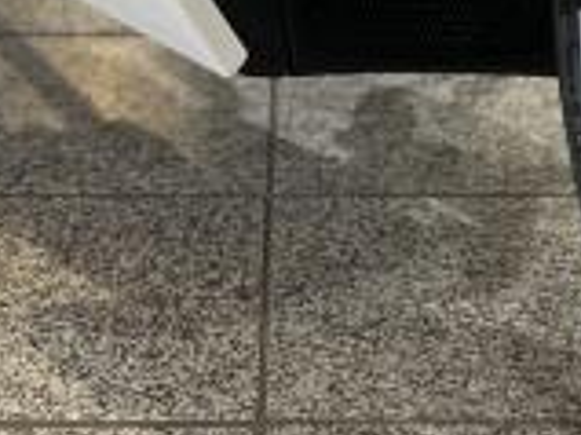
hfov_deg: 15.1
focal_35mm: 131
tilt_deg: -7.0
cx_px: 325
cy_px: -610
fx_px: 2197
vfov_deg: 9.9
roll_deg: -0.1
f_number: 1.6
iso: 125
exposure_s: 1/120
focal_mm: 5.1
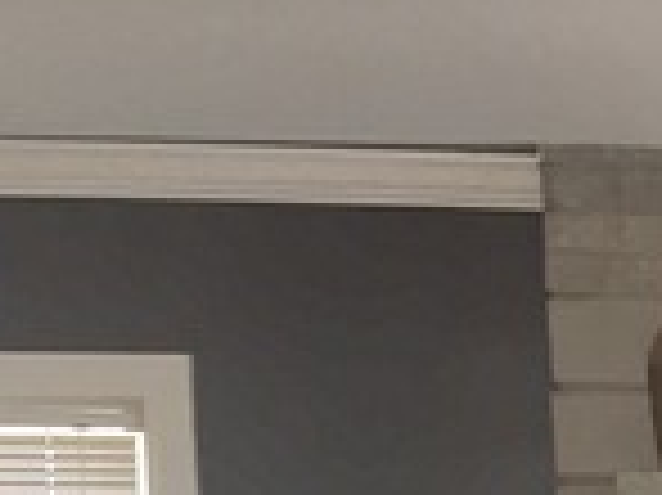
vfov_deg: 10.7
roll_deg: +1.2
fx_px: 2408
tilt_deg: -8.1
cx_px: 1356
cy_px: 1004
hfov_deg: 13.3
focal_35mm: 126
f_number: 2.2
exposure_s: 1/30
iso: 32
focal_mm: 4.15
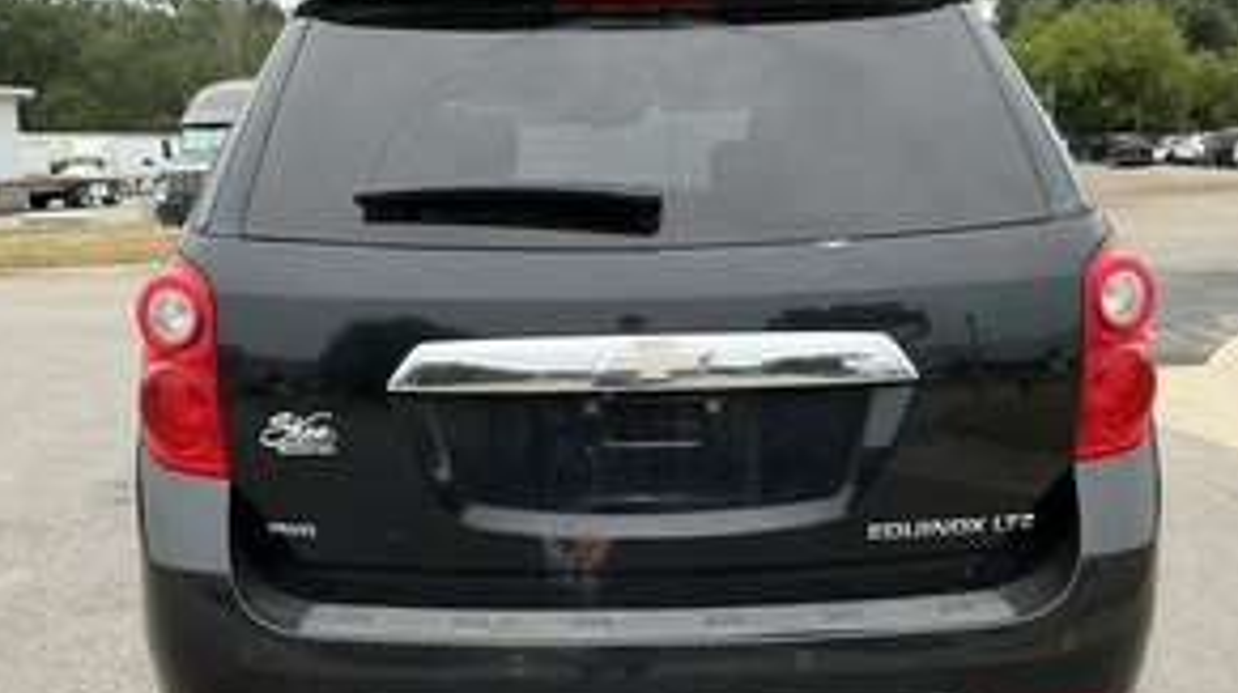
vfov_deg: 28.2
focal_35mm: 42
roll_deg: +2.8
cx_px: 591
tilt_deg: -9.8
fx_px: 1377
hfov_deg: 48.4
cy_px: 404
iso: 25
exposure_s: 1/869
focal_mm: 3
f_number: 1.8
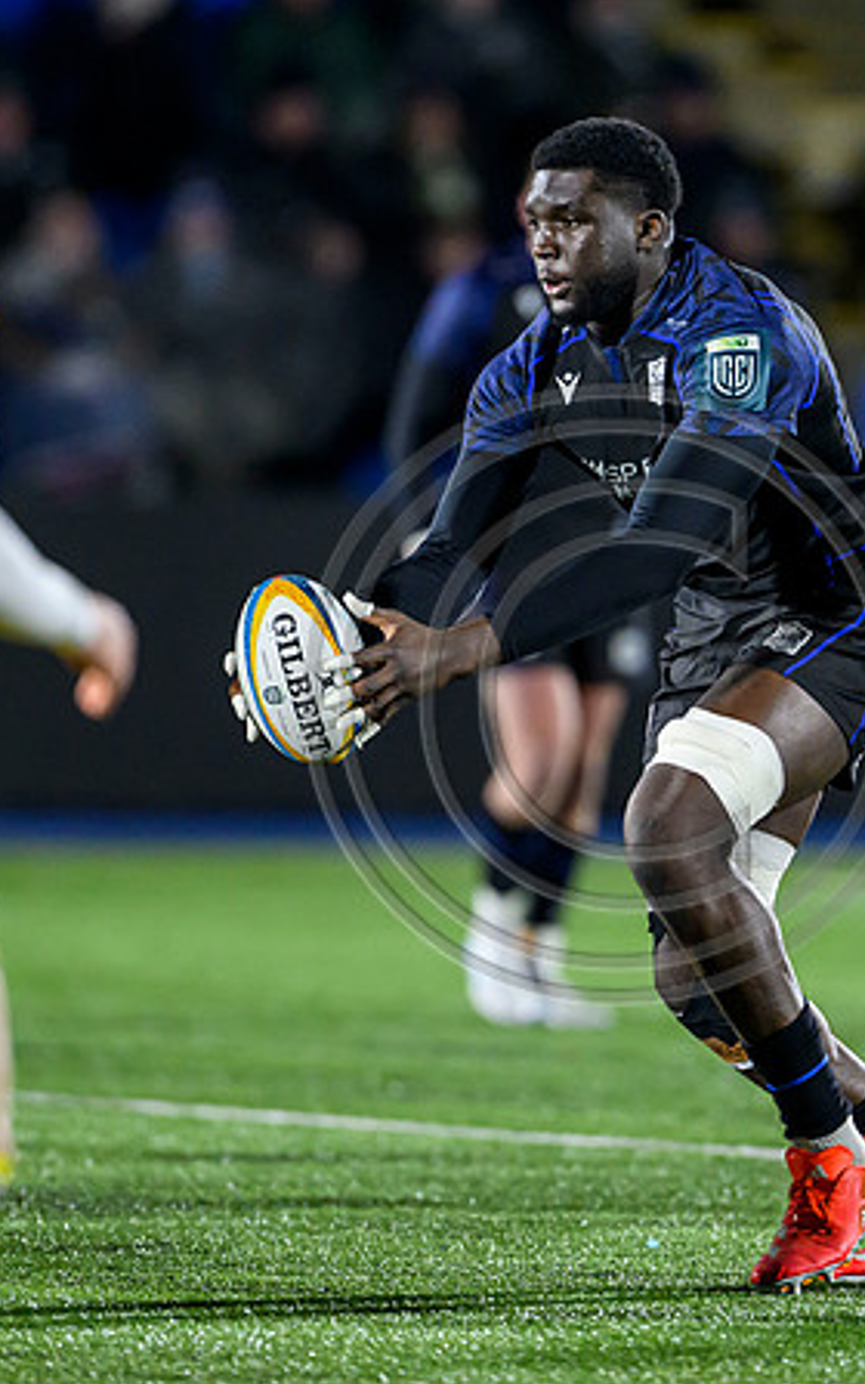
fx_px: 29156
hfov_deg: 1.7
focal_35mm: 773
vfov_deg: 2.7
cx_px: 723
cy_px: 700
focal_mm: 400
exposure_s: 1/1600
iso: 5000
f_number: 3.2
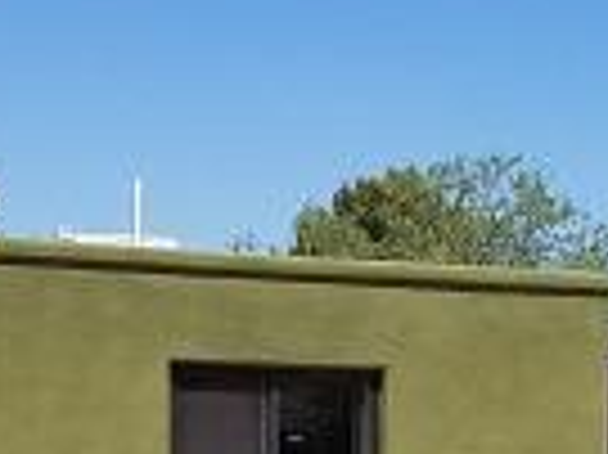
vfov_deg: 11.8
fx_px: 2158
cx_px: 513
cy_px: 512
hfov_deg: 15.9
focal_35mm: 123
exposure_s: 1/3672
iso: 50
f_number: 1.7
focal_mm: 4.2
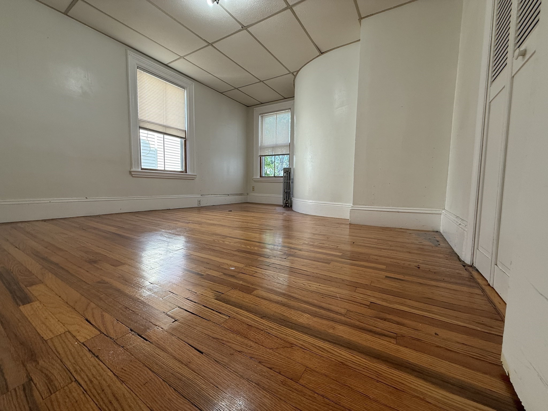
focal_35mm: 14
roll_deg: -1.5
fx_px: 222
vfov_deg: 85.7
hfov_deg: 102.1
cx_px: 274
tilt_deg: -4.1
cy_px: 206
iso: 100
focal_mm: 2.22
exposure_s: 1/120
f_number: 2.2
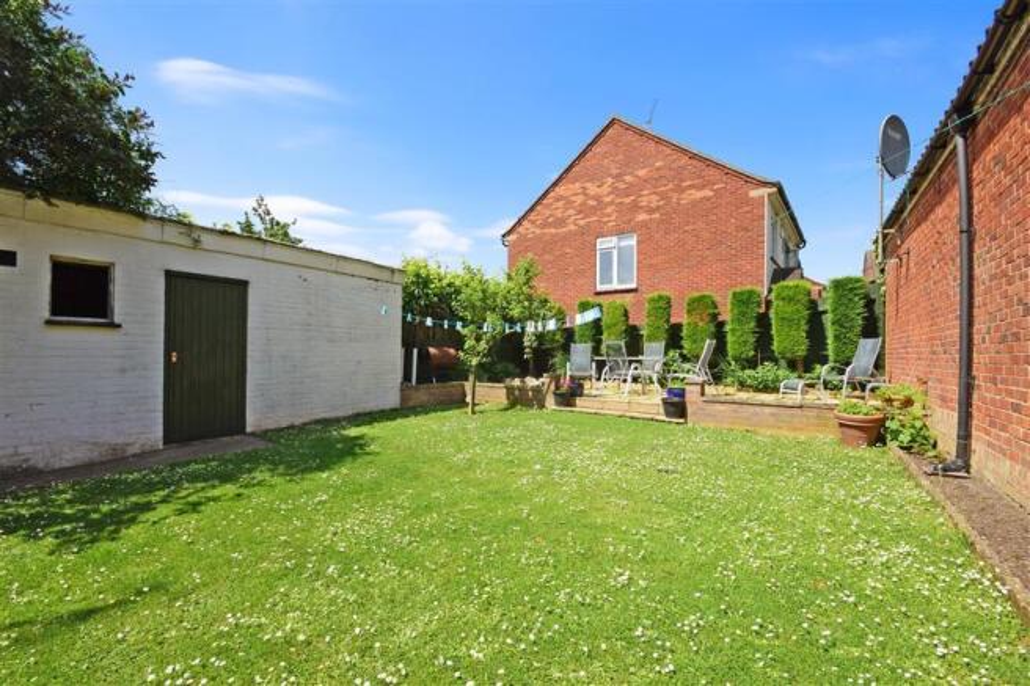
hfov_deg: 100.4
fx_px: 429
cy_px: 343
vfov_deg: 77.3
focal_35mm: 15
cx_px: 515
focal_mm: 10
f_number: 22
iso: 160
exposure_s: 1/100
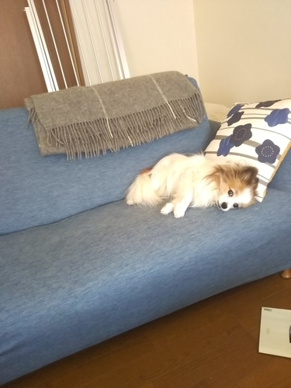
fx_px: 336
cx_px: 146
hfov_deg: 46.8
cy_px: 194
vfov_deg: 60.0
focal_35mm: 30
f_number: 2.2
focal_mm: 4
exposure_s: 1/24
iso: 640
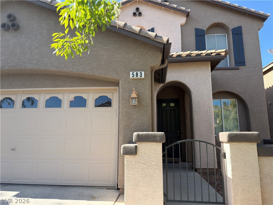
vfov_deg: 56.8
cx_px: 136
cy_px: 102
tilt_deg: +9.8
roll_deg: -0.1
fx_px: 189
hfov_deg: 71.6
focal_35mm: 24
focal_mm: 6.76
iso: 80
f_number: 1.78
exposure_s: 1/1449
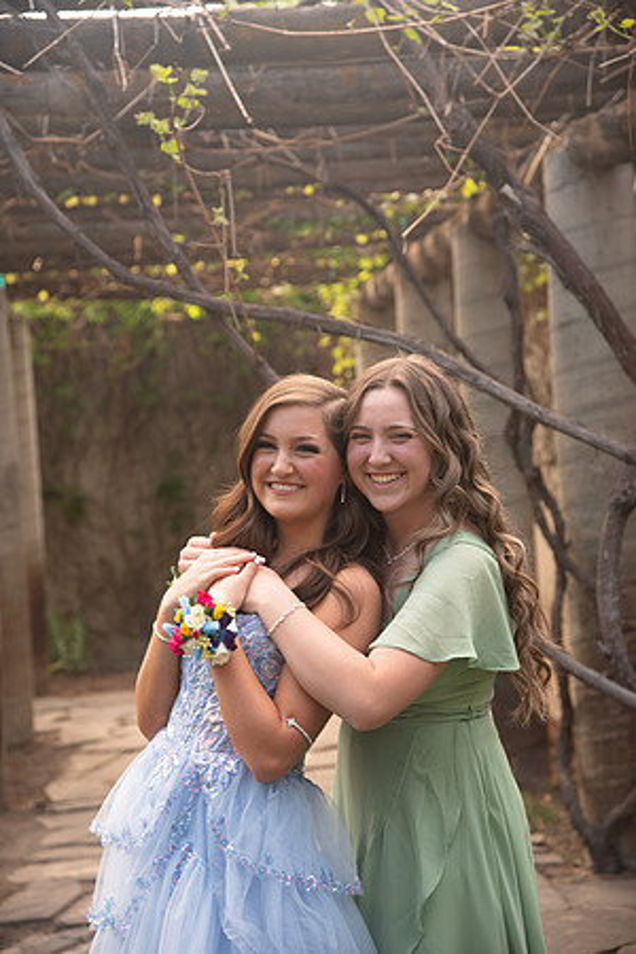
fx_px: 2438
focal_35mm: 92
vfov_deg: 22.1
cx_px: 318
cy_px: 477
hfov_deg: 14.9
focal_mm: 92
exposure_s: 1/125
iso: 400
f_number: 5
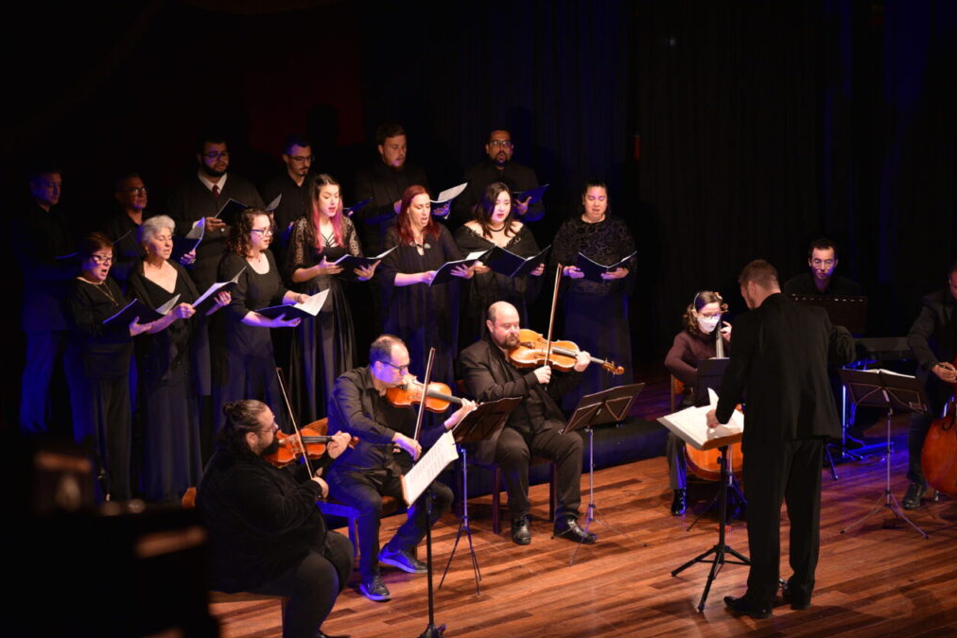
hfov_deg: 23.6
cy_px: 321
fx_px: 2286
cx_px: 475
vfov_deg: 15.9
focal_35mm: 86
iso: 1600
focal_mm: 85
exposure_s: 1/200
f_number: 3.2
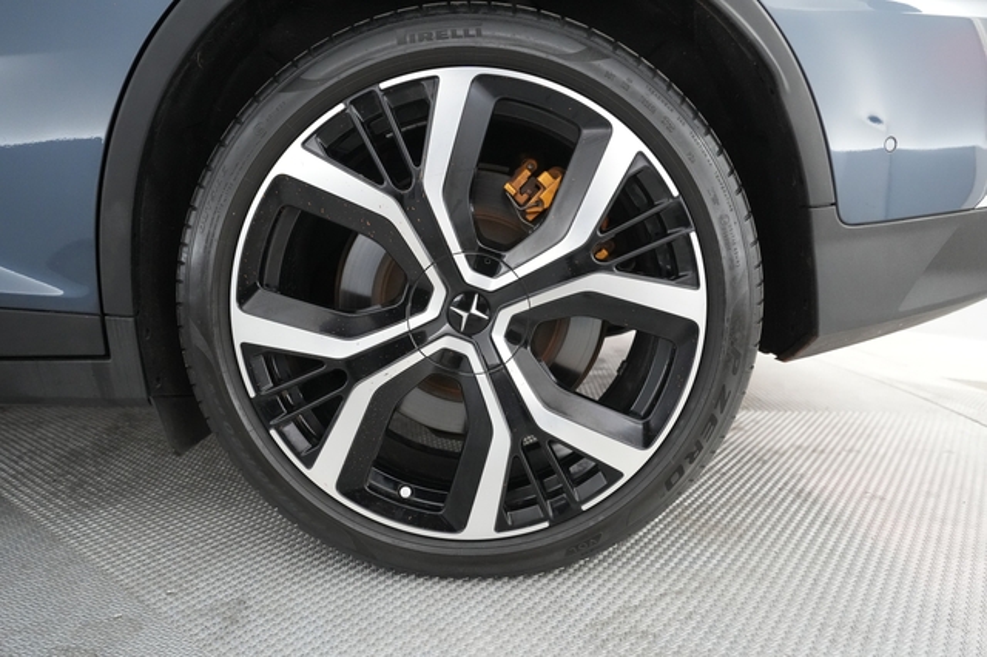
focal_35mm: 24
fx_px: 658
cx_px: 494
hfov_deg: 73.8
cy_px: 328
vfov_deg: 53.1
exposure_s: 1/125
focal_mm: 24
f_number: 4
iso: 6400
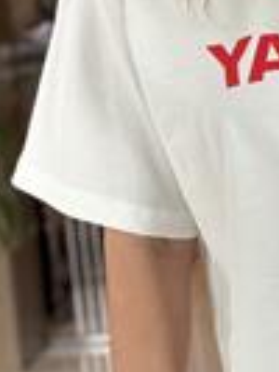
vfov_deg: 10.8
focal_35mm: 183
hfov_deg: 8.0
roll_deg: +5.5
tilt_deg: -15.3
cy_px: 76
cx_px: 391
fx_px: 1963
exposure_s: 1/60
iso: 125
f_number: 1.78
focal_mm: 6.86
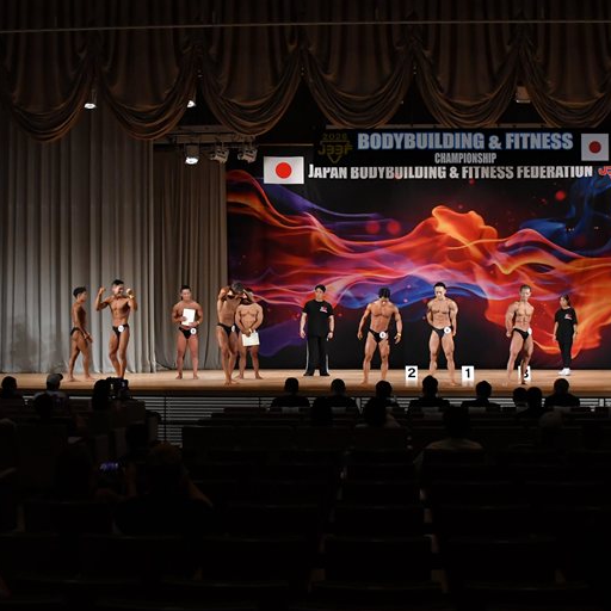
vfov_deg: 31.6
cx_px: 322
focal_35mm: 54
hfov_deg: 31.6
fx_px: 1078
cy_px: 306
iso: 3200
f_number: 5.6
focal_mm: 28
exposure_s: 1/400
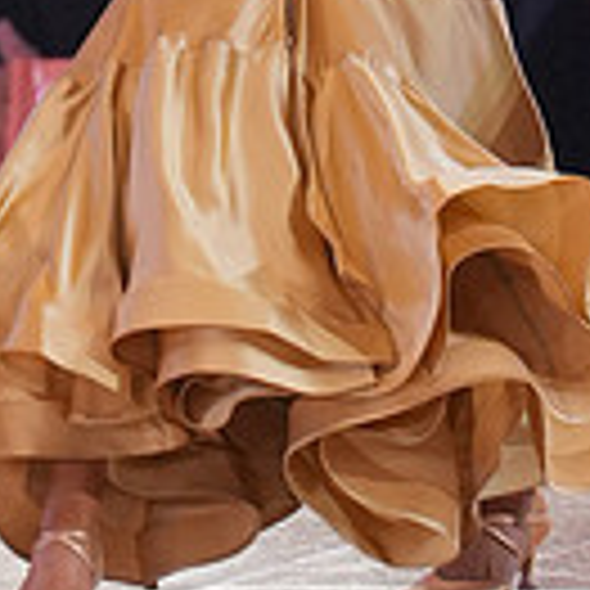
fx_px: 16275
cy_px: -419
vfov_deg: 2.1
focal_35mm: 844
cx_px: 453
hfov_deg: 2.1
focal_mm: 150
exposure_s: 1/500
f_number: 4
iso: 2500
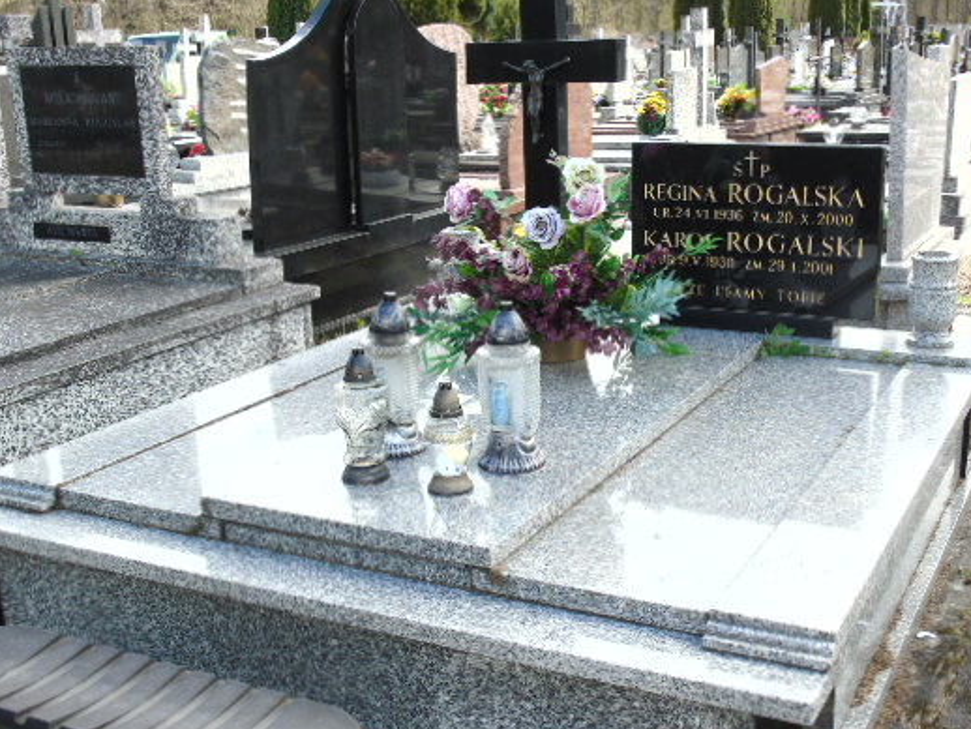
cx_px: 538
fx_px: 1179
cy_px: 405
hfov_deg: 44.7
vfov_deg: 34.3
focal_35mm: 42
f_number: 3.8
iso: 80
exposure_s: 1/160
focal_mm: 6.1
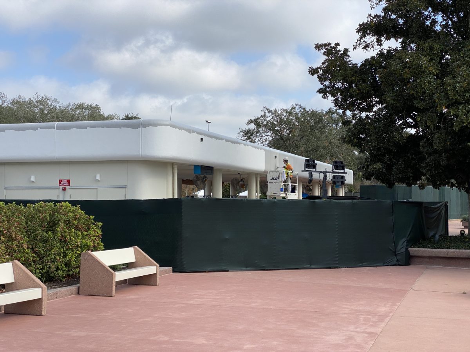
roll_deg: -0.2
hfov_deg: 36.8
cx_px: 235
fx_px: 706
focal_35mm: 52
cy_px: 176
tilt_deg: +2.4
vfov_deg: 28.0
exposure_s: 1/1546
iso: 20
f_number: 2
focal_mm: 6
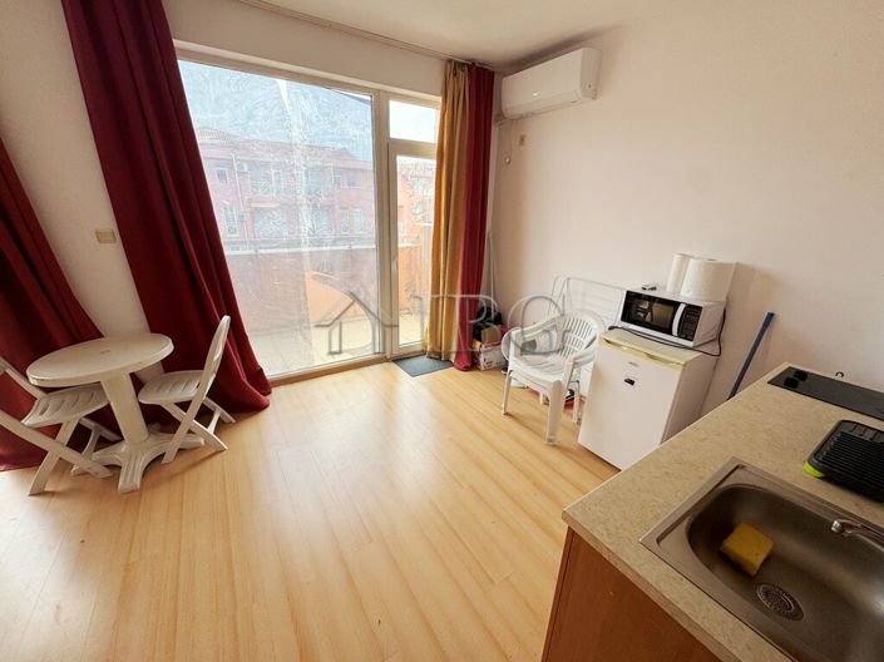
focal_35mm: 14
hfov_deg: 102.1
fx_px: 357
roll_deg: -2.0
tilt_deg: -20.2
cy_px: 331
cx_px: 442
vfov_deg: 85.6
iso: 40
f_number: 2.2
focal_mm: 2.22
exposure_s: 1/99
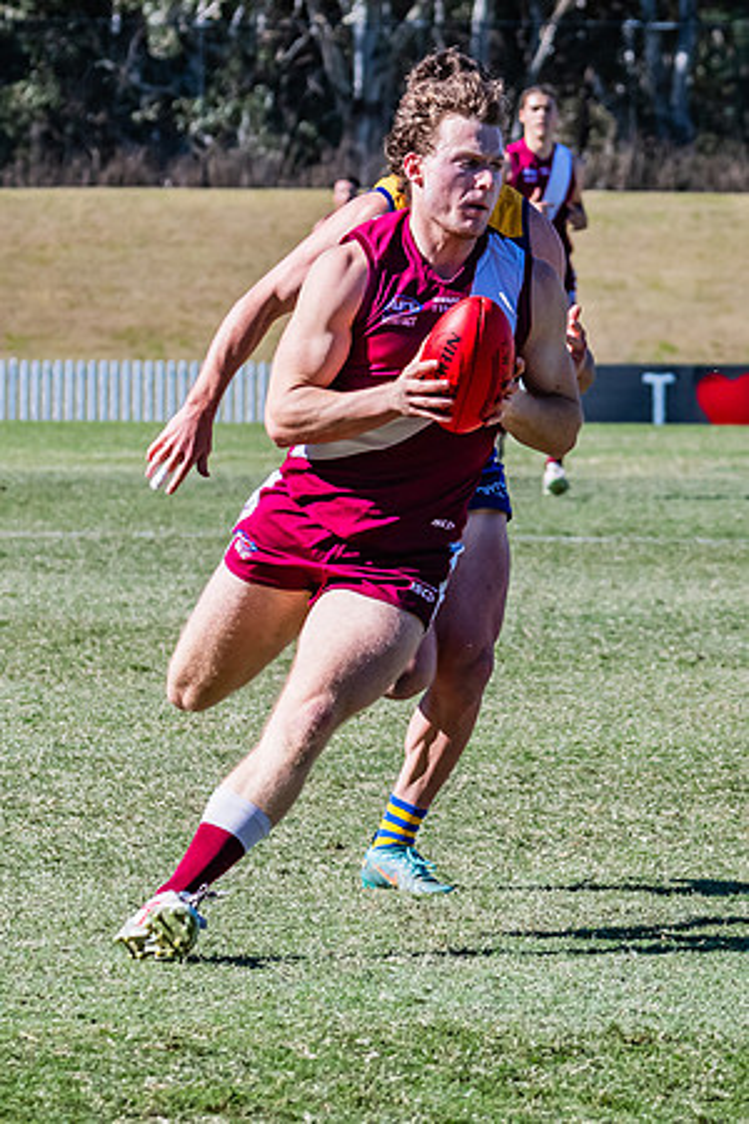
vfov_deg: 5.4
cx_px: 543
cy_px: 490
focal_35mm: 383
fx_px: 11962
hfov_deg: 3.6
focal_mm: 170
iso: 800
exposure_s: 1/1600
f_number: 8
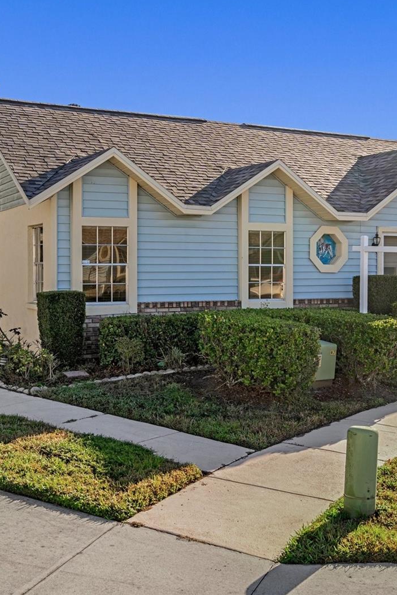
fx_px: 728
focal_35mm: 44
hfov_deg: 30.5
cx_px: 222
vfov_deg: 44.5
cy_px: 295
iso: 320
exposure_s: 1/100
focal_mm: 29
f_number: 8
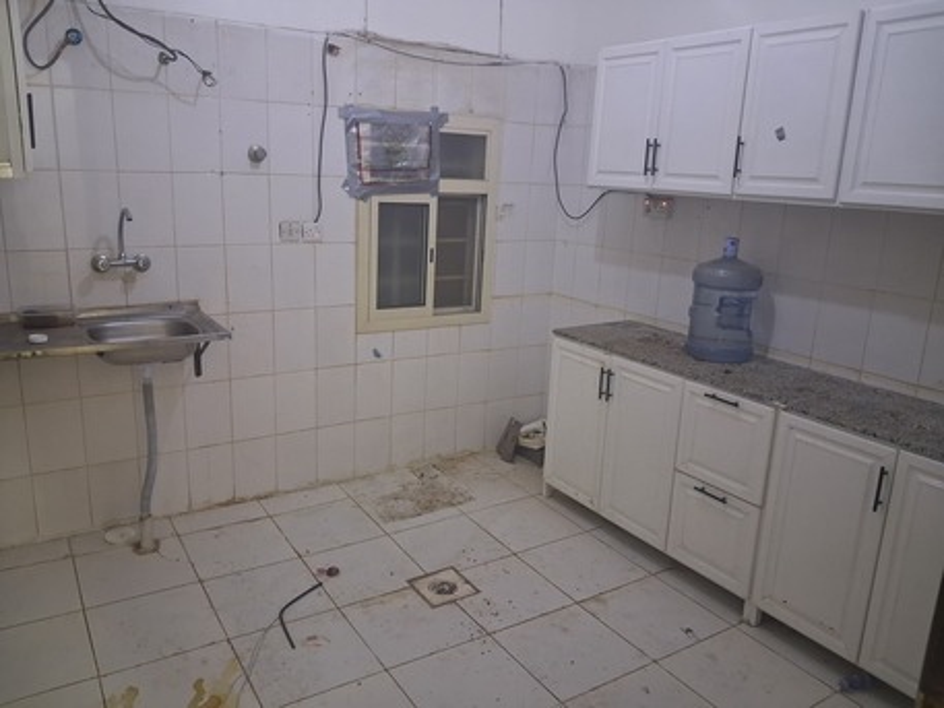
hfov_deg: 65.3
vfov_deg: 51.4
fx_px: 737
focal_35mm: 27
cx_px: 472
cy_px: 354
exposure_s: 1/24
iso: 640
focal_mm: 4
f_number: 1.8
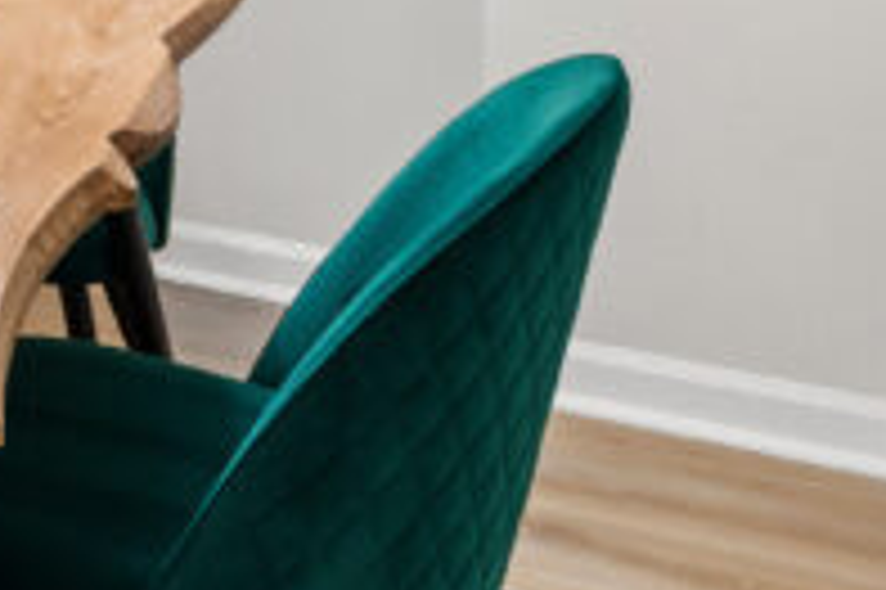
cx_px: -607
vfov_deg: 15.0
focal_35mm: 78
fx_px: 1918
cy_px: -493
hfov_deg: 20.3
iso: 100
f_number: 8
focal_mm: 10
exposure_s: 1/1.67
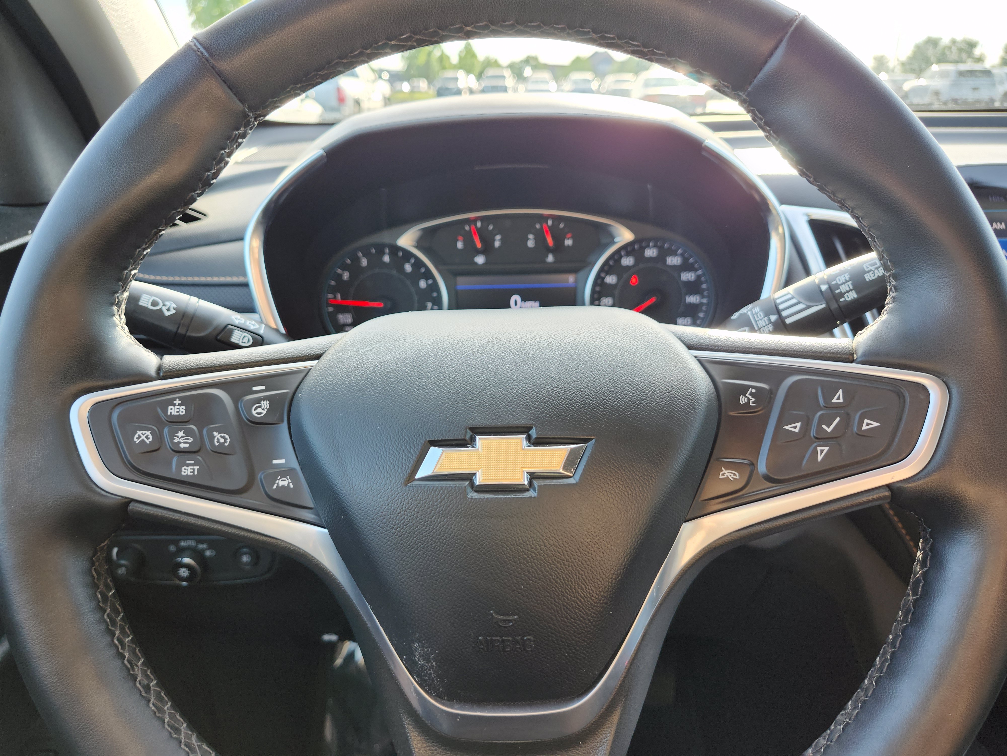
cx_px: 504
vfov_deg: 58.9
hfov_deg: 73.9
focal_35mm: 23
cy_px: 378
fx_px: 669
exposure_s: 1/180
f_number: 1.8
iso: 100
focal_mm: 5.54
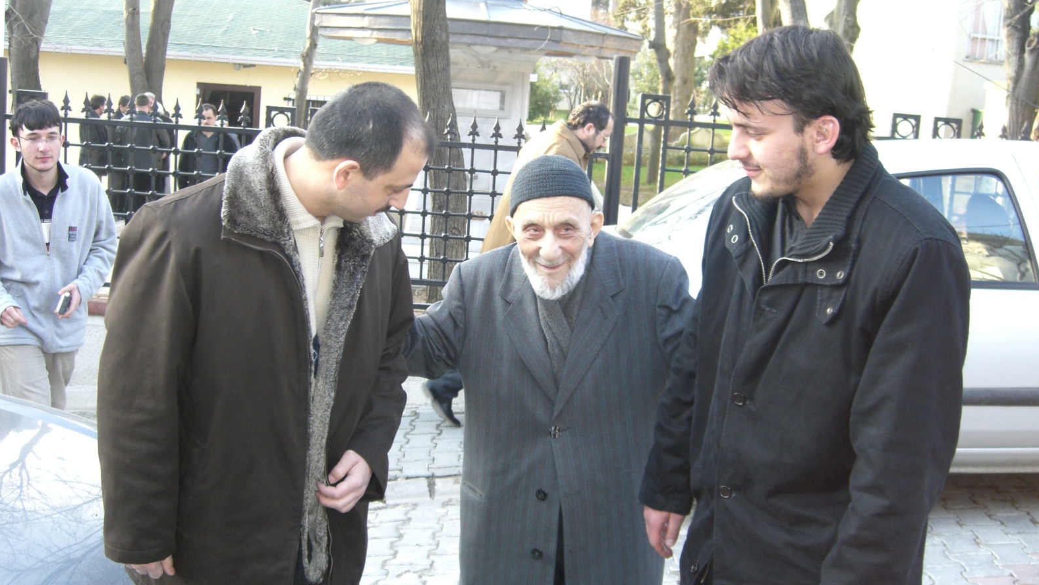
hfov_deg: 48.4
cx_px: 515
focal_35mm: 42
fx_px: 1157
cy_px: 274
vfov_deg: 28.3
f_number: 2.8
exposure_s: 1/100
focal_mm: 7.9
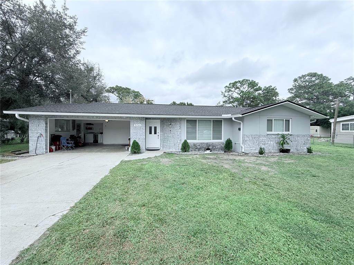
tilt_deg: +0.2
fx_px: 143
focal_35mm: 14
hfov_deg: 102.1
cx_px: 177
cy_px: 132
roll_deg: +0.0
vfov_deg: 85.7
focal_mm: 2.22
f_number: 2.2
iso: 50
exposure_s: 1/1189
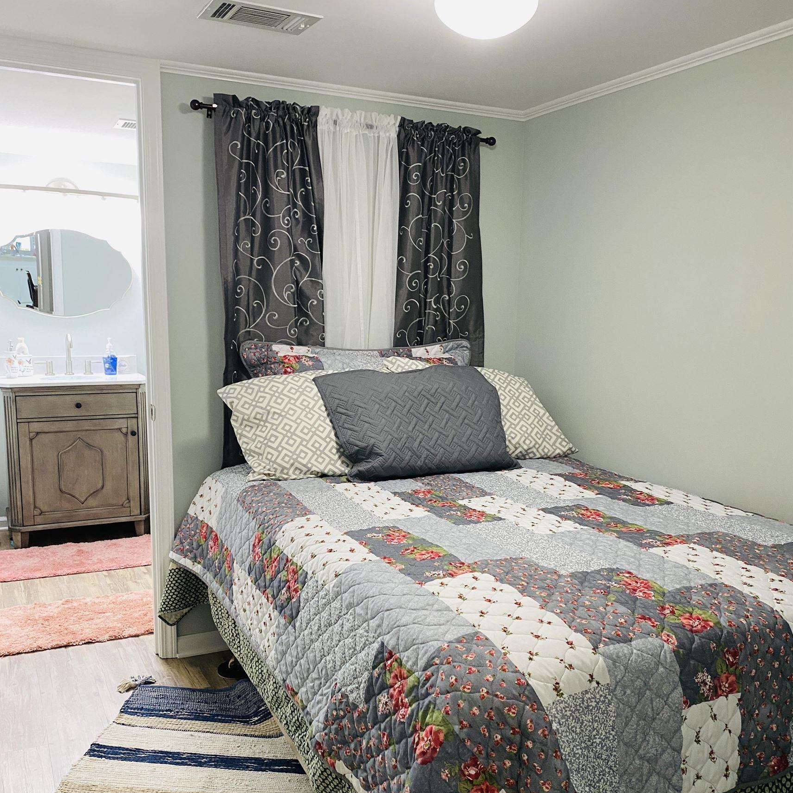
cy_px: 452
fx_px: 803
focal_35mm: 31
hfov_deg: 52.5
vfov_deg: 52.4
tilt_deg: -9.5
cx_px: 393
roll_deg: -1.7
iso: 250
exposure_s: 1/60
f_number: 1.8
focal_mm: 4.25
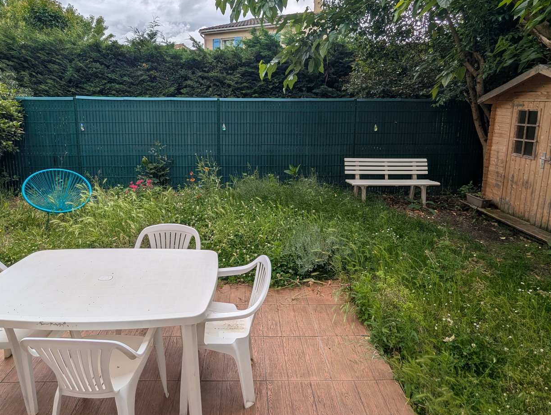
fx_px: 335
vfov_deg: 62.7
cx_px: 252
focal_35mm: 21
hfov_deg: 78.7
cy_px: 157
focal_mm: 2.35
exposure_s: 1/1789
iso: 44
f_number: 2.2
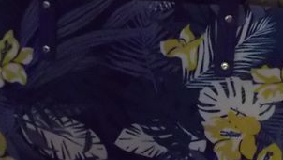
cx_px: 104
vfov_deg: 11.9
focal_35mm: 101
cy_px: -1
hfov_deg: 21.1
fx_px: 758
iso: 800
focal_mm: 5
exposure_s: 1/25
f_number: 3.1
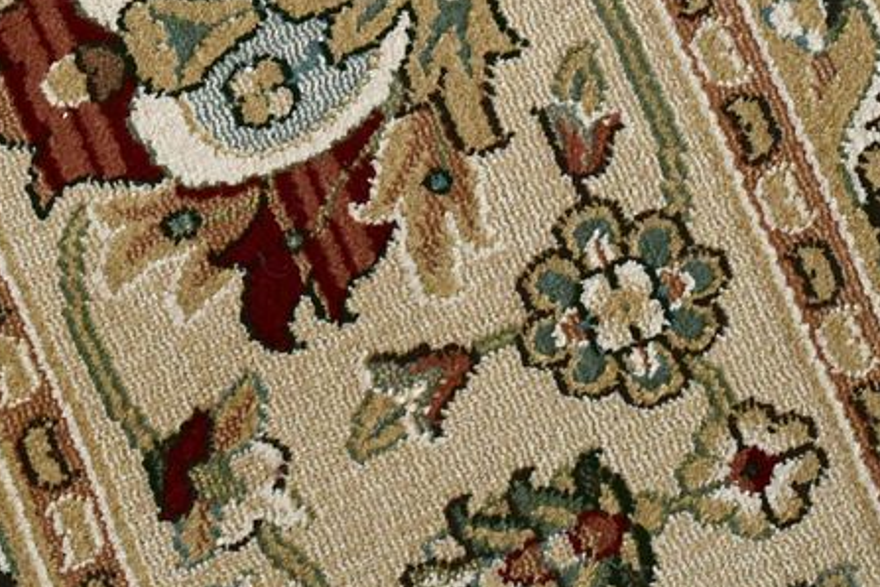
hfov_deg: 13.6
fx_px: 3691
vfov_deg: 8.8
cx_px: 280
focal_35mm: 151
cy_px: -331
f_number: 4
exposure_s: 1/125
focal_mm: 30
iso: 1400
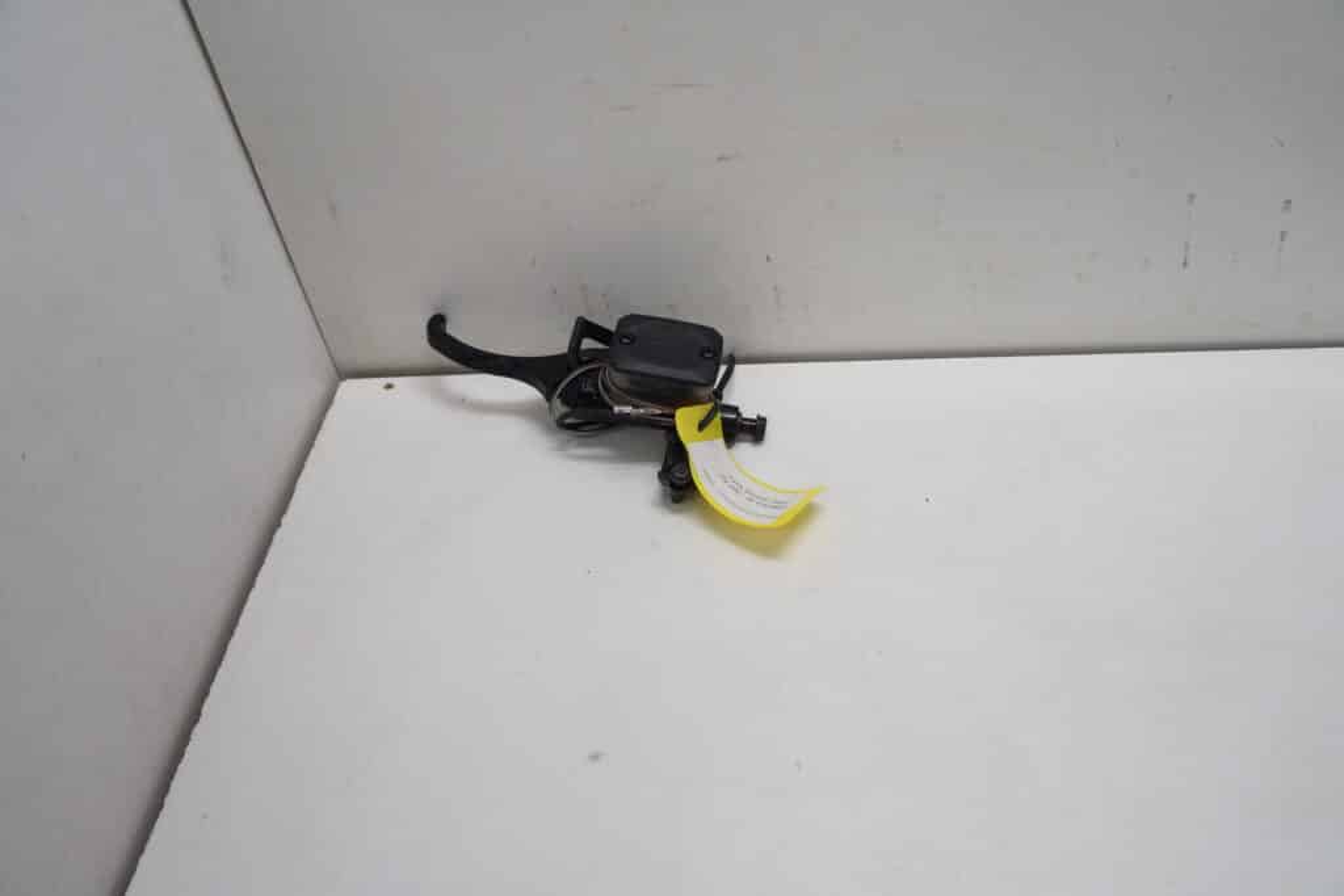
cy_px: 448
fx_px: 1008
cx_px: 672
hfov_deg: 67.4
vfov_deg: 47.9
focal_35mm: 27
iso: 125
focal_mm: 18
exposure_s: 1/60
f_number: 4.5
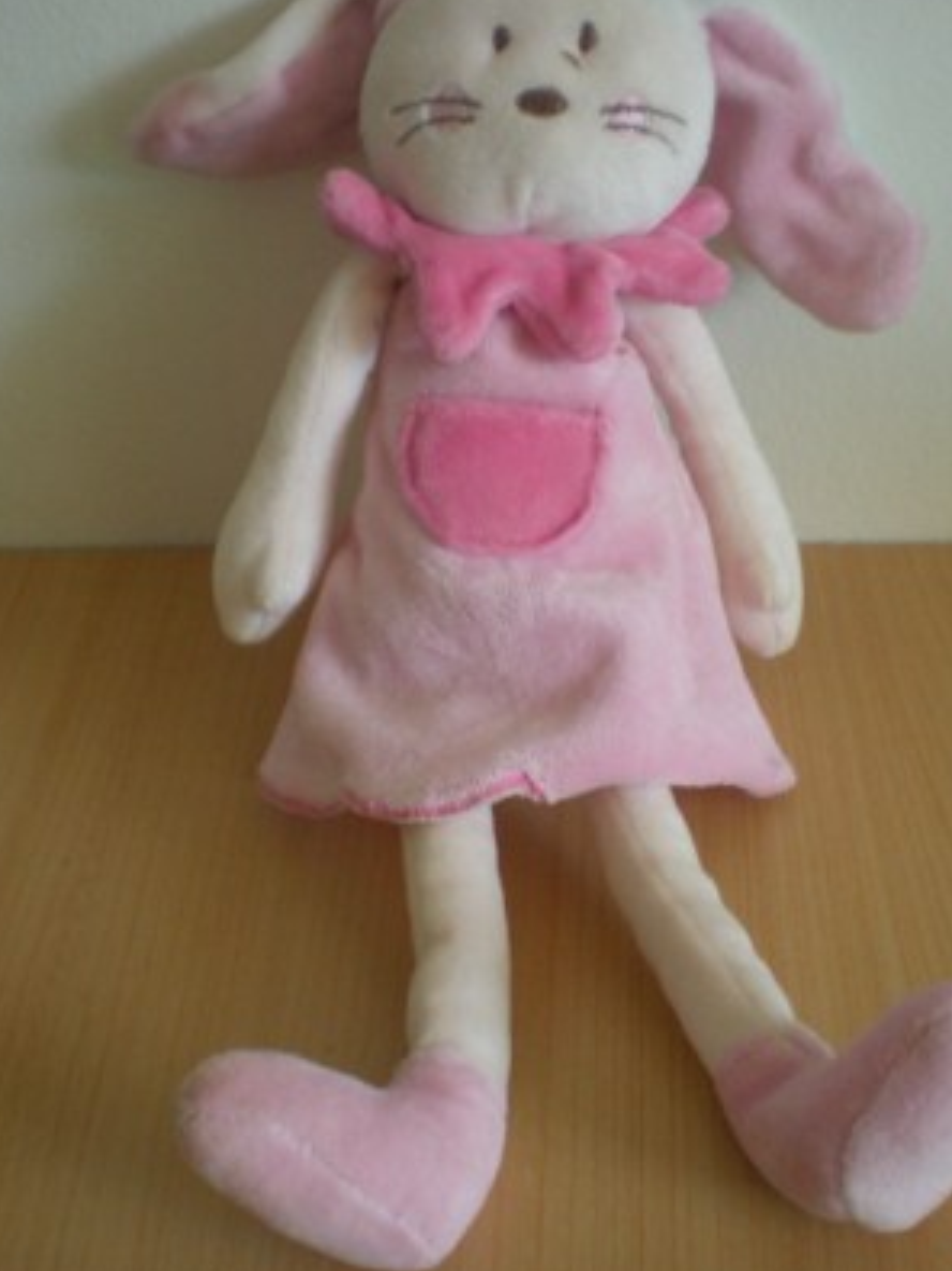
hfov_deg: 29.0
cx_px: 553
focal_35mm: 50
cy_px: 660
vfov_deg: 38.2
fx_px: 1834
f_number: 3.1
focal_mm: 6.3
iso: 179
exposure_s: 1/60.7
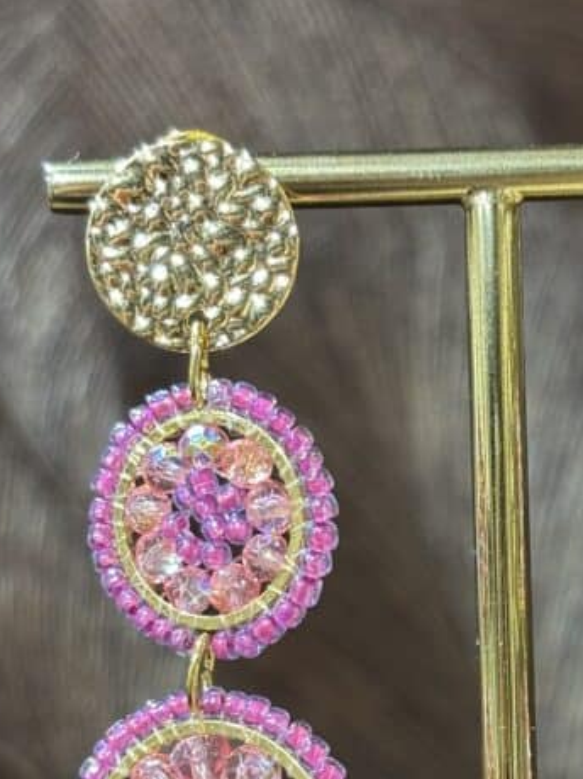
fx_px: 2606
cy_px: 645
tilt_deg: -1.2
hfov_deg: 12.7
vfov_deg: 16.8
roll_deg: +1.0
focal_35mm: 116
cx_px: 515
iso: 50
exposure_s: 1/50
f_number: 1.6
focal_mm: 5.96
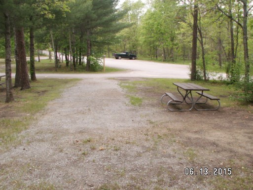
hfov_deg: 52.6
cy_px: 95
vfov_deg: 40.7
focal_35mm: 35
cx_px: 126
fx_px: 256
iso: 50
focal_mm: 5.86
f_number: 5
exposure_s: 1/100
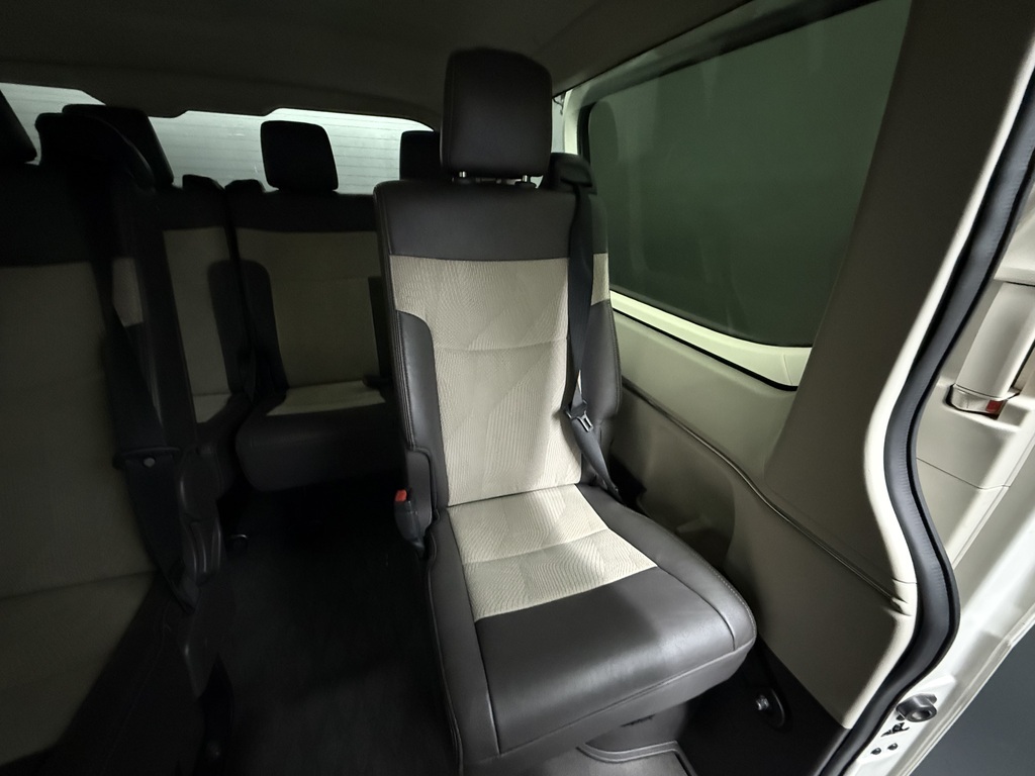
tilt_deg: -24.3
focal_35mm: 14
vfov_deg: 85.7
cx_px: 518
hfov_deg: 102.1
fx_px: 419
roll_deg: -2.7
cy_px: 388
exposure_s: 1/33
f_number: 2.2
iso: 1250
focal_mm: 2.22
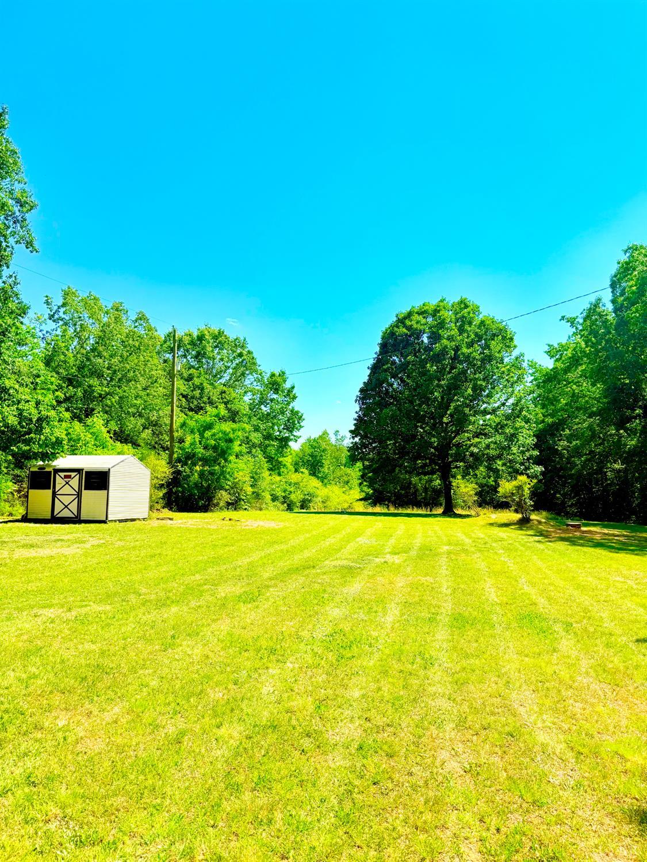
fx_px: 598
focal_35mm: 24
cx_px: 324
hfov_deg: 56.8
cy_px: 431
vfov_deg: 71.6
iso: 80
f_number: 1.78
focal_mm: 6.76
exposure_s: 1/4975
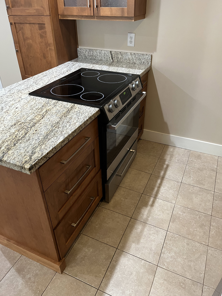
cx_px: 111
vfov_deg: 67.3
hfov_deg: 53.1
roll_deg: +1.5
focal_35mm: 26
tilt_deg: -32.8
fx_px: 222
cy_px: 148
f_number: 1.6
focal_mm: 5.1
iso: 320
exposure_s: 1/59
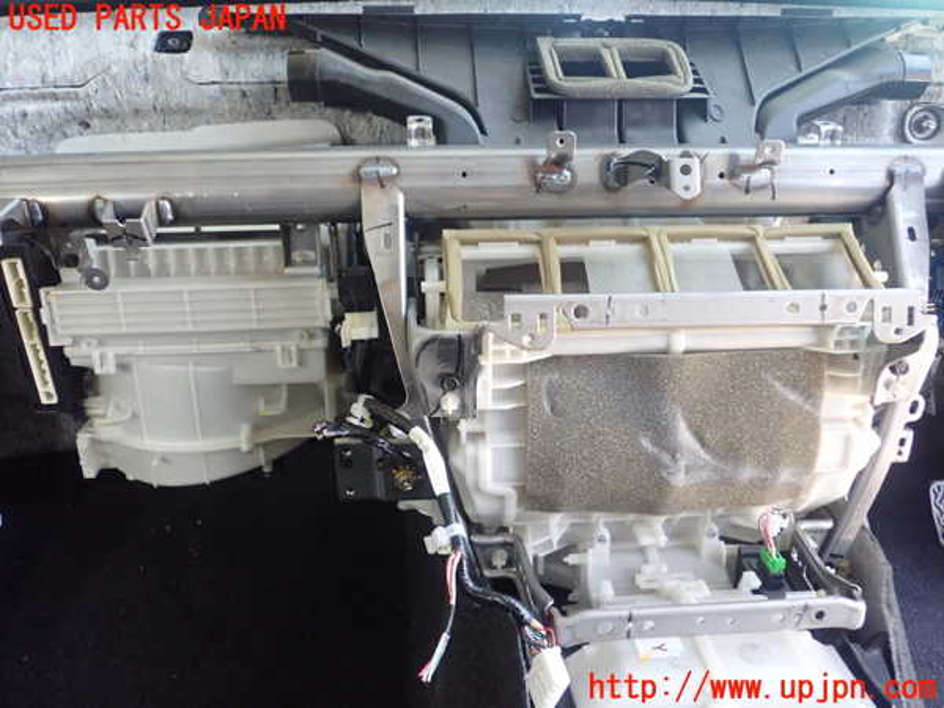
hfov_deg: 60.0
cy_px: 354
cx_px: 472
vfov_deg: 46.8
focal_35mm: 30
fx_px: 818
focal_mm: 5.5
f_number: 2.3
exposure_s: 1/100
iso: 800
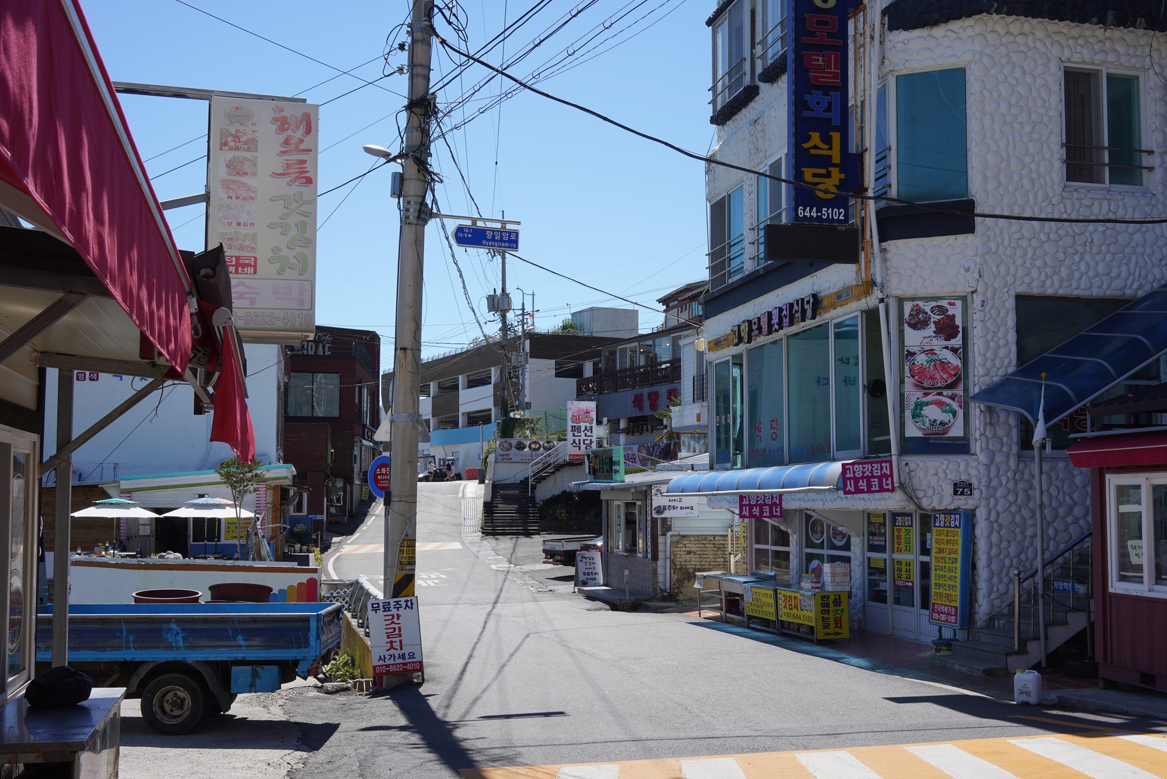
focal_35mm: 35
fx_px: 1135
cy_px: 390
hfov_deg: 54.4
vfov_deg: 37.9
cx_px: 584
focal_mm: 35
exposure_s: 1/100
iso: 100
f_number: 13
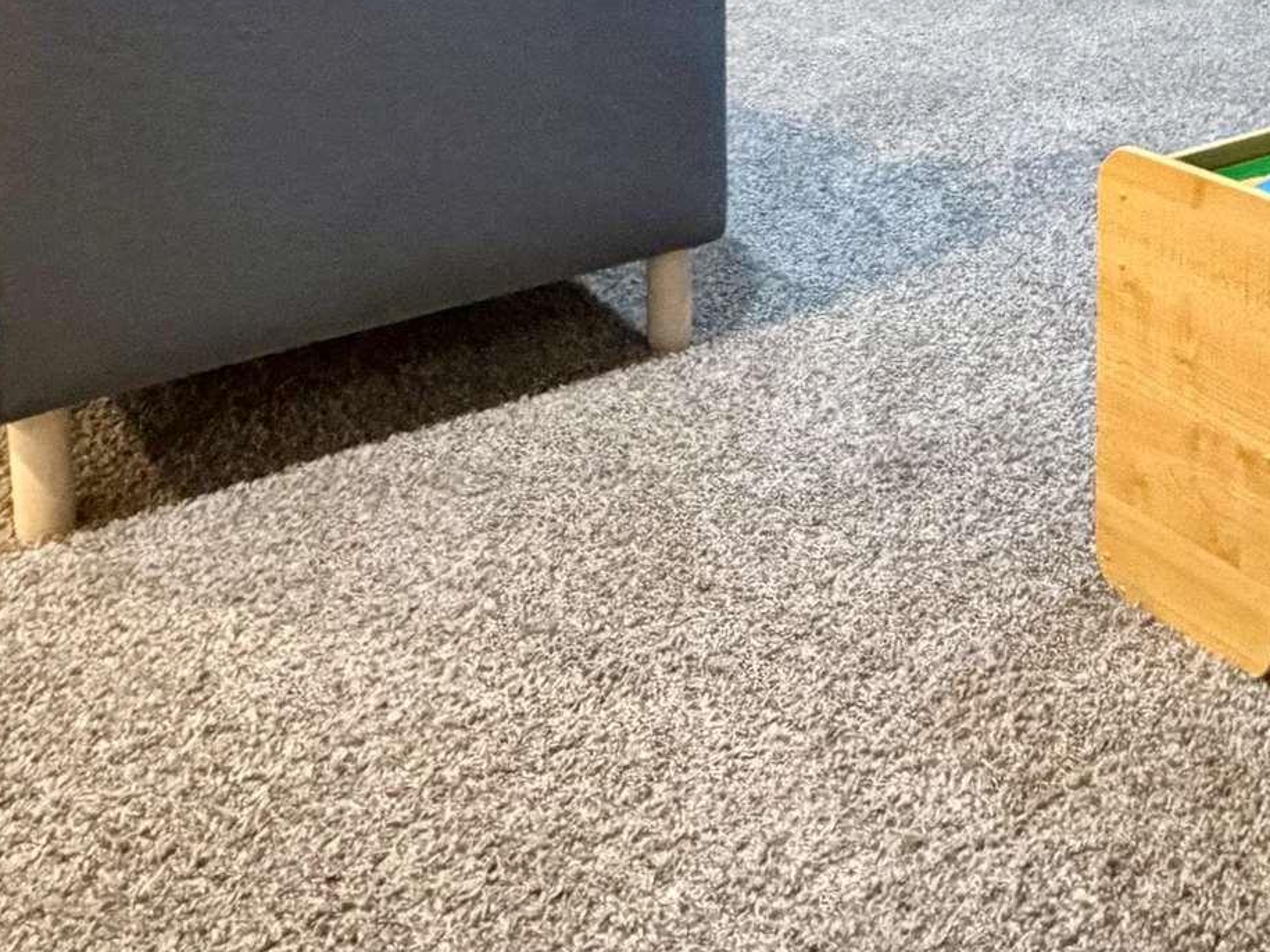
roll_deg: +0.4
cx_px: 919
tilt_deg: -5.8
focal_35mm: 47
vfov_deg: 27.0
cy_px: -212
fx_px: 1724
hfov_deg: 39.6
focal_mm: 2.22
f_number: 2.2
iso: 1250
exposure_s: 1/60
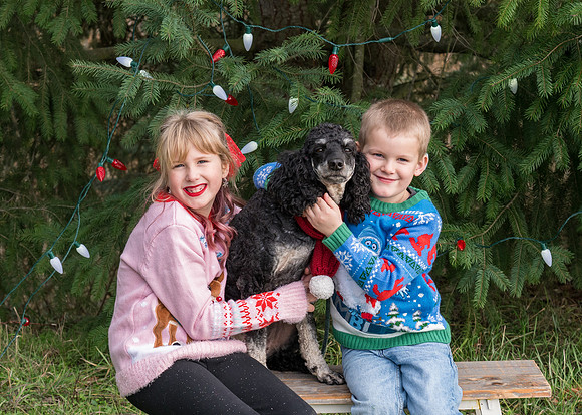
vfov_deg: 14.8
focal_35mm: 97
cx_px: 283
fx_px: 1600
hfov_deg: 20.6
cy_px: 144
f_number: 5
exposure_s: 1/320
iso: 320
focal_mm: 46
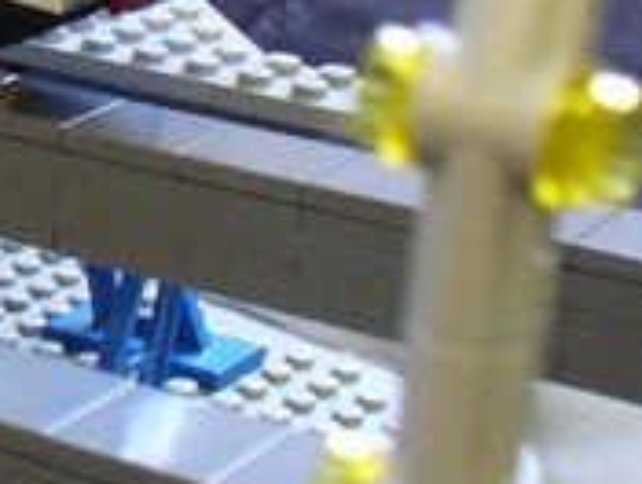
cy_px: -249
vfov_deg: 10.6
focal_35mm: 135
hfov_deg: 13.4
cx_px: -418
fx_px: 2509
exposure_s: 1/25
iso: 400
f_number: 2.8
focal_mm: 6.1
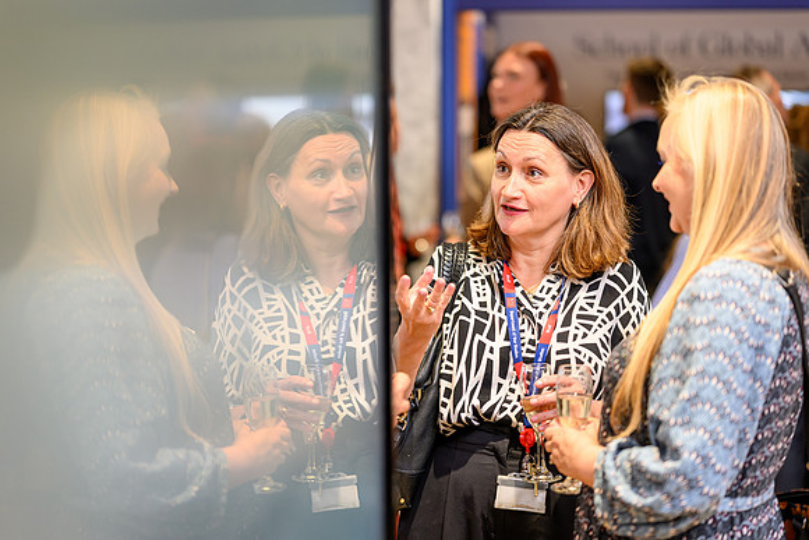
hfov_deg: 23.6
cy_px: 270
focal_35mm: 86
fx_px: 1936
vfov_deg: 15.9
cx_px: 404
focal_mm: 85
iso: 640
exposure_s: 1/200
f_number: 1.8
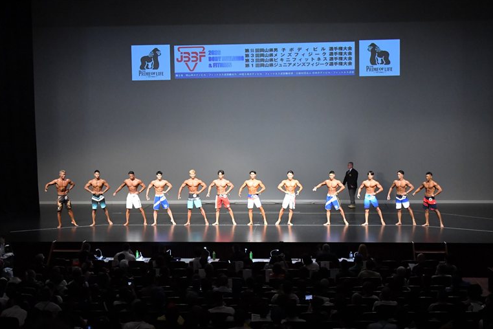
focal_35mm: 61
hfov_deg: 32.9
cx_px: 246
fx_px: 835
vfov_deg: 22.3
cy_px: 164
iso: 7200
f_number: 5.6
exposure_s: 1/400
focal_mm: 40
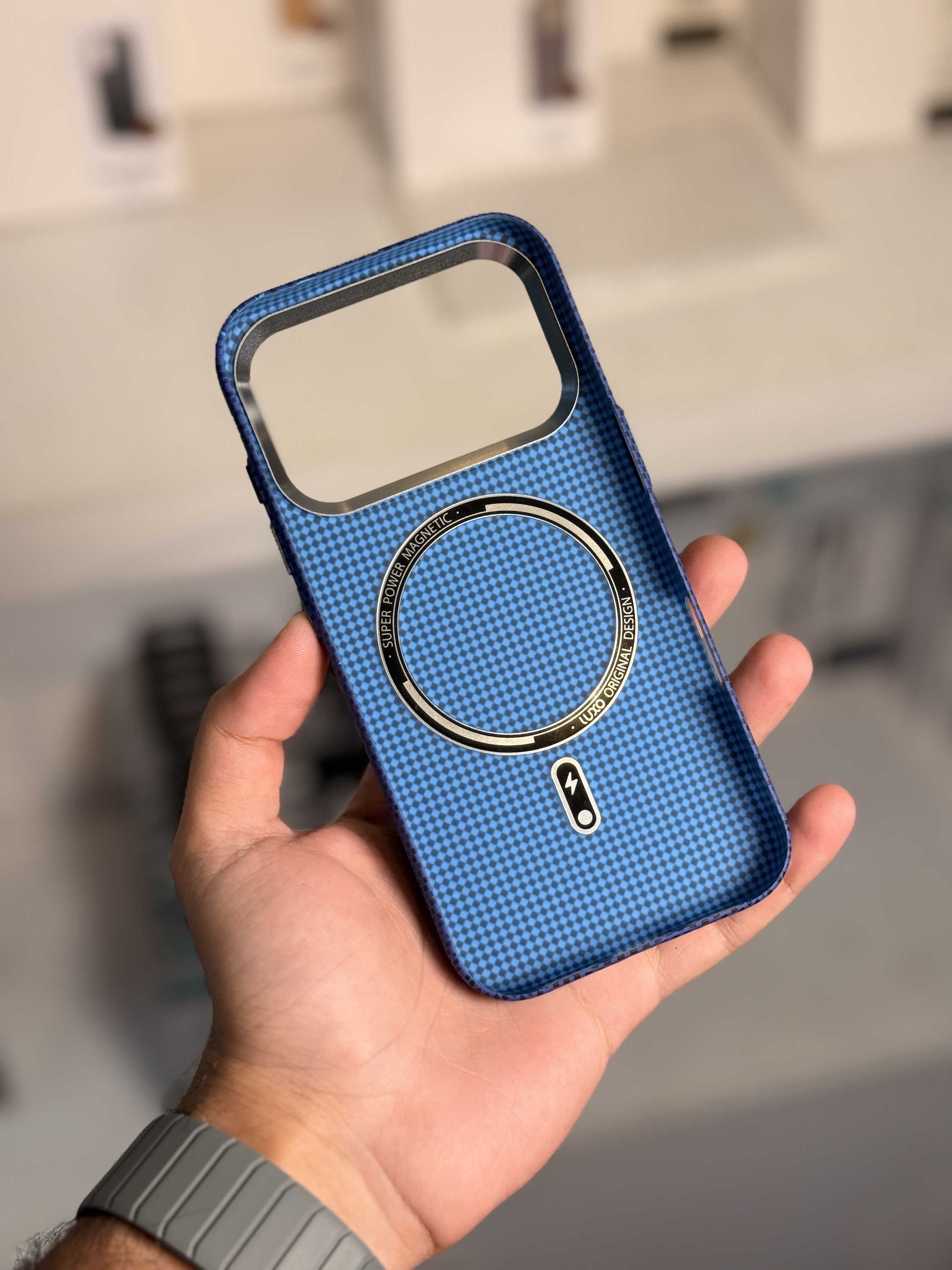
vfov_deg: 39.7
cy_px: 635
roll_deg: -1.7
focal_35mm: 48
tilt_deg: -40.8
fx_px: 1760
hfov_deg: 30.3
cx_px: 476
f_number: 1.78
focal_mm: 6.76
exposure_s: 1/246
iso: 64
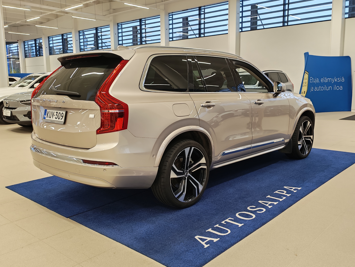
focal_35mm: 33
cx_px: 178
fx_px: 338
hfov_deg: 55.4
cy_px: 134
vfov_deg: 42.9
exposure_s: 1/100
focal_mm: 6.12
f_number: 1.9
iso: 309
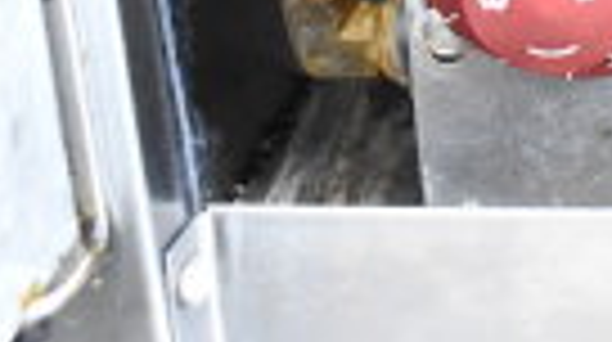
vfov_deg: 8.7
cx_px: 814
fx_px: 2058
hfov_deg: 16.0
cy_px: -457
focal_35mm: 127
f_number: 3.5
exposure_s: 1/30
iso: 3200
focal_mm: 18
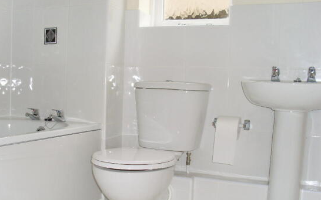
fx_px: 376
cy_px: 119
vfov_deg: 29.8
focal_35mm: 43
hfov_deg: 46.2
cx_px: 150
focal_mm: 6.3
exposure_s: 1/45
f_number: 3
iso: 100
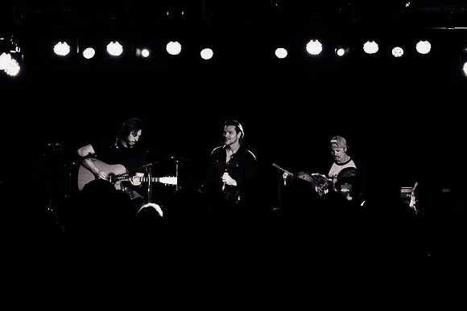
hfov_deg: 17.5
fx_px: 1514
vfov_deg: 11.8
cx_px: 224
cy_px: 151
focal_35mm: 117
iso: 3200
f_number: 3.5
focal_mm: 70
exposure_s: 1/160
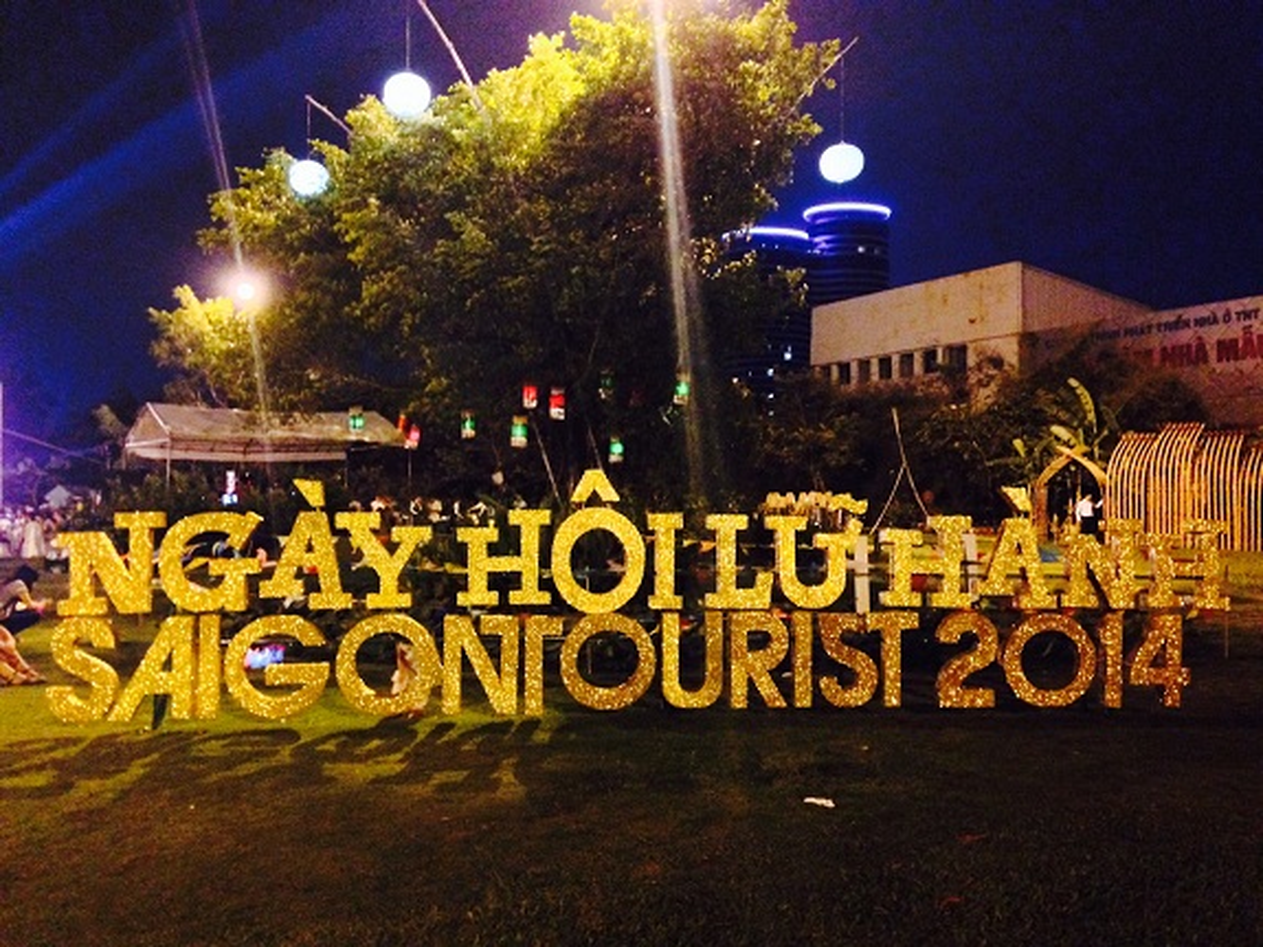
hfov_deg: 55.4
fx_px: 1204
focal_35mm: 33
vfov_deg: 42.9
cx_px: 632
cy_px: 474
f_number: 2.4
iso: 800
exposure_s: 1/15
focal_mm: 4.12
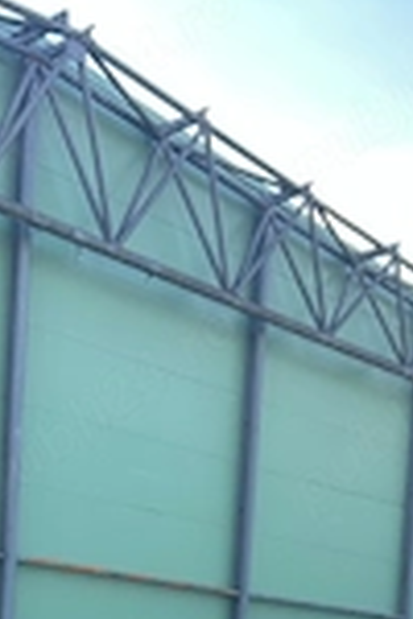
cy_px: 780
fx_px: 1239
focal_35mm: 72
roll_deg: -3.5
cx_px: 186
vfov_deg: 24.8
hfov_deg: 18.9
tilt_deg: -2.6
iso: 50
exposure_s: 1/670
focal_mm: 5.7
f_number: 1.5
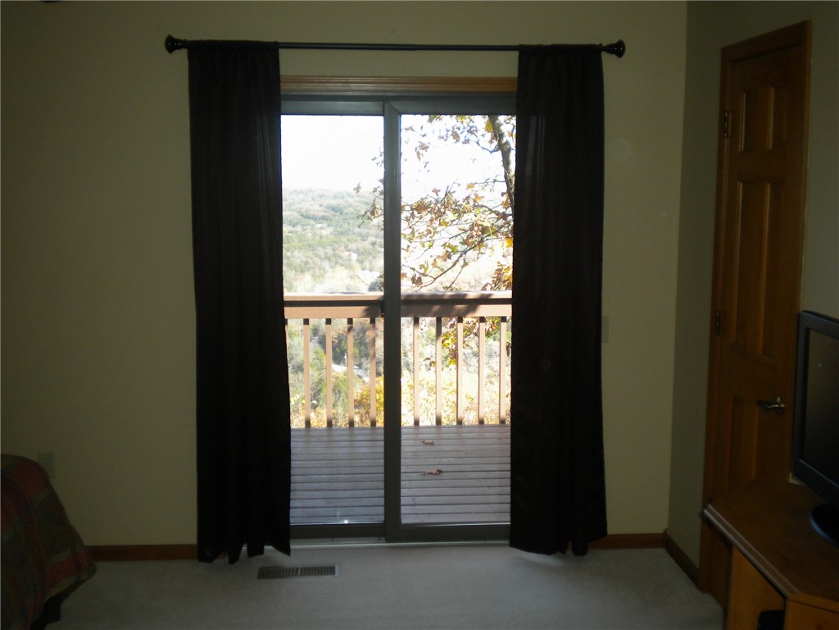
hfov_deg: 45.8
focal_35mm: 41
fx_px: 994
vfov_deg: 35.1
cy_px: 315
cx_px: 420
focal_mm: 7.4
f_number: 3.5
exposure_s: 1/140
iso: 113
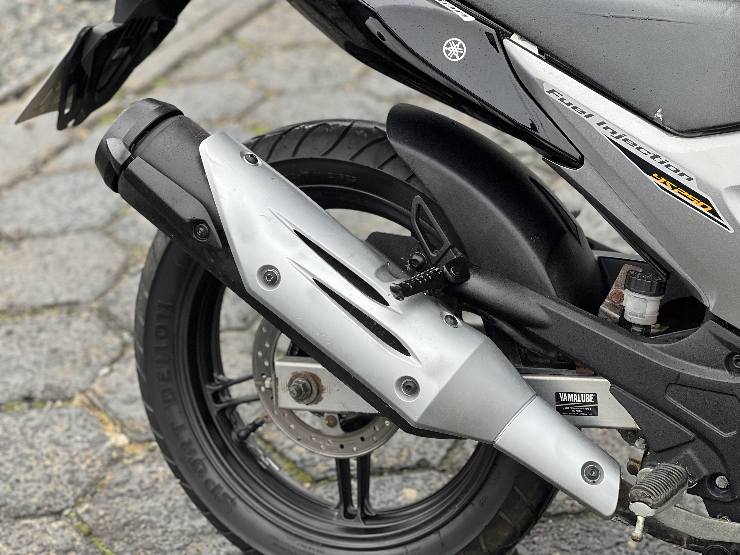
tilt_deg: -27.7
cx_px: 370
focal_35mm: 77
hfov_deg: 25.3
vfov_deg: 19.1
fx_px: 1646
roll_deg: +5.4
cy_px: 278
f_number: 2.8
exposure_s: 1/121
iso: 125
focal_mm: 9
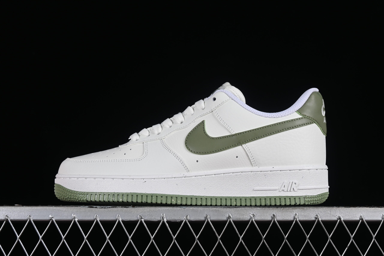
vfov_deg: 18.2
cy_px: 128
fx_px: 800
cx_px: 192
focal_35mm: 75
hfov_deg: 27.0
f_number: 8
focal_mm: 50
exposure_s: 1/100
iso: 160
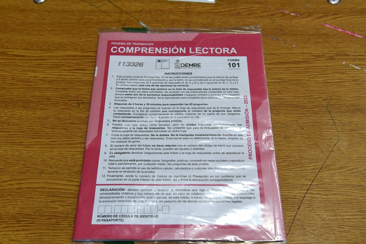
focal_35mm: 45
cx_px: 183
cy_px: 122
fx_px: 457
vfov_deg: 29.9
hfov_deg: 43.6
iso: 4000
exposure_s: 1/200
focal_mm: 30
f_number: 5
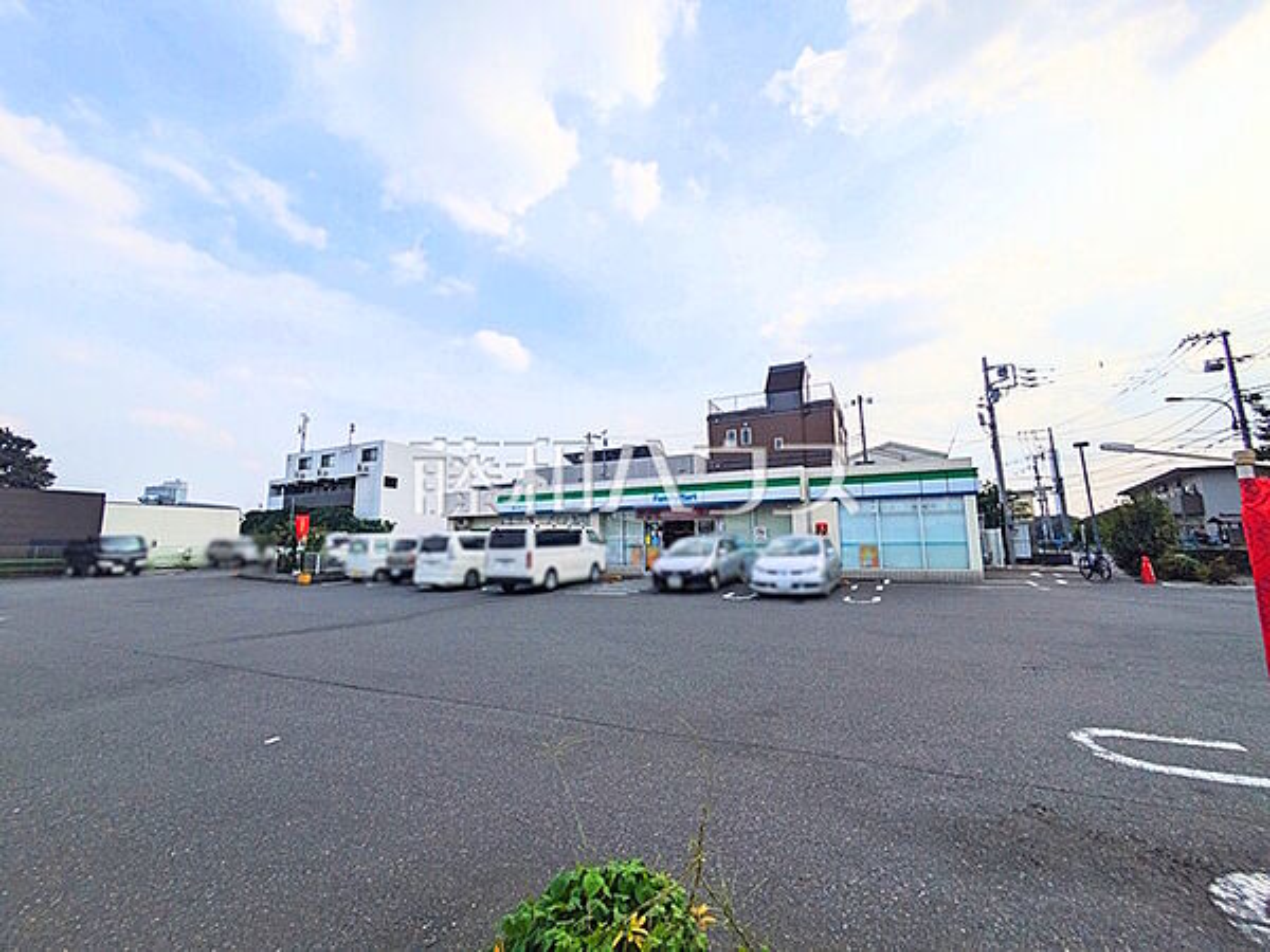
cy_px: 476
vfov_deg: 85.7
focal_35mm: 14
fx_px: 514
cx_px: 635
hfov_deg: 102.1
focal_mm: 1.83
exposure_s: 1/2833
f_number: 2.2
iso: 50
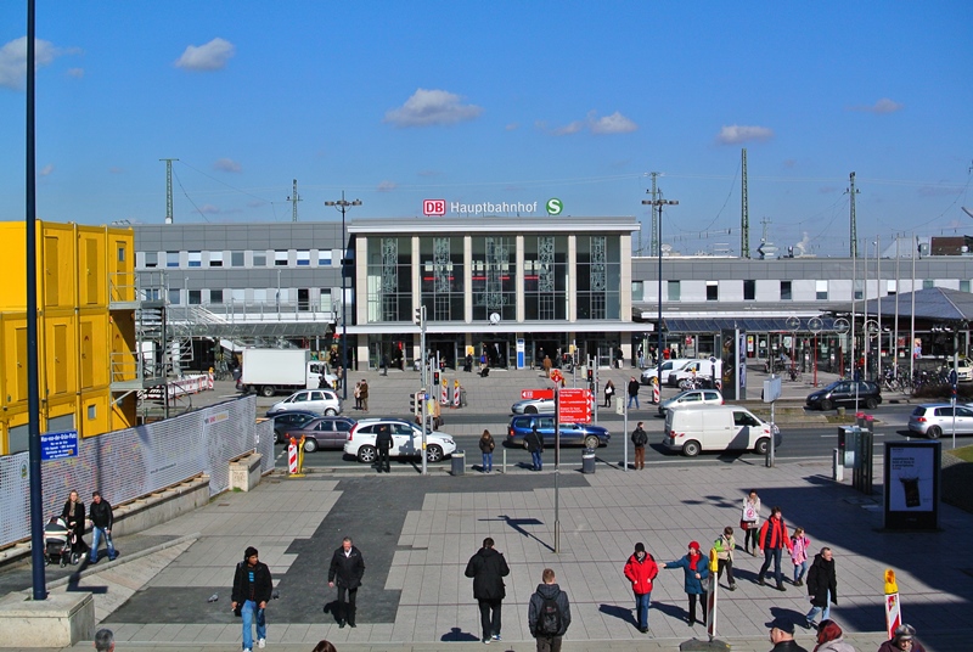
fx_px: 1326
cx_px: 486
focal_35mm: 49
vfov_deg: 27.6
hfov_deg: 40.3
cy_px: 326
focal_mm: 18.5
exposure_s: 1/4000
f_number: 4
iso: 180
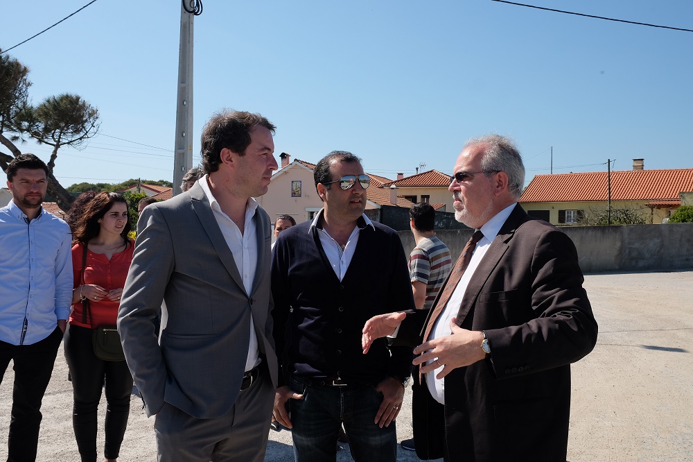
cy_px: 231
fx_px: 597
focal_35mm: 31
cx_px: 346
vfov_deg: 42.3
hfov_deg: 60.3
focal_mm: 20.5
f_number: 10
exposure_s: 1/500
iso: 400
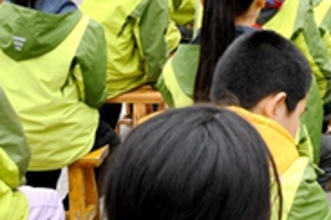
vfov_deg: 12.4
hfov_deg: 18.5
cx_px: 387
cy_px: -105
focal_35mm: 105
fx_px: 965
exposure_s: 1/160
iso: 100
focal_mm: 20
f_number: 6.3
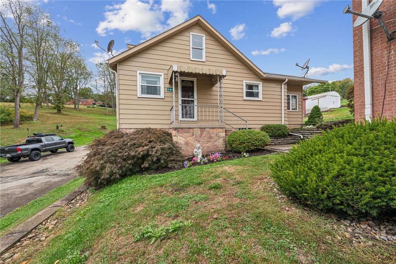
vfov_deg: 81.2
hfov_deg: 104.2
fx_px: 154
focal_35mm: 14
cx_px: 198
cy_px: 132
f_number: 11
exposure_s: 1/10
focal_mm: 14
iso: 50
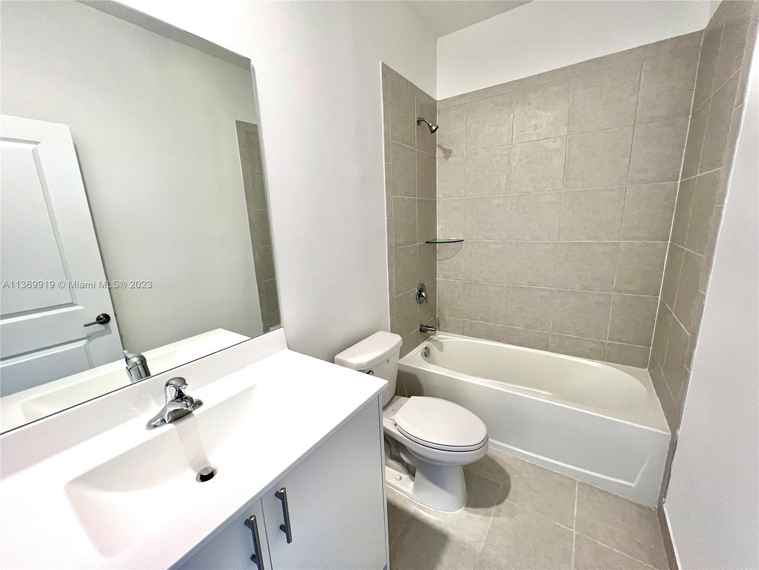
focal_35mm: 13
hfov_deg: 106.2
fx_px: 285
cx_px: 380
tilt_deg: -12.8
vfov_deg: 89.9
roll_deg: +2.6
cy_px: 285
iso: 125
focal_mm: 1.57
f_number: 1.8
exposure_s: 1/60
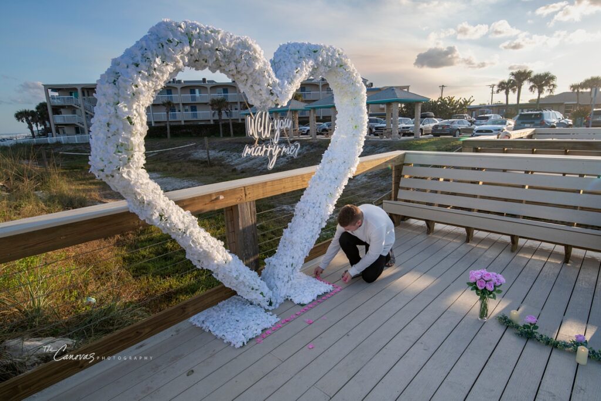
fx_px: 334
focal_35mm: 20
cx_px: 300
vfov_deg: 61.9
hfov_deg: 84.0
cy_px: 200
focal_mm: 20
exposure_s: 1/400
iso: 100
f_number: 5
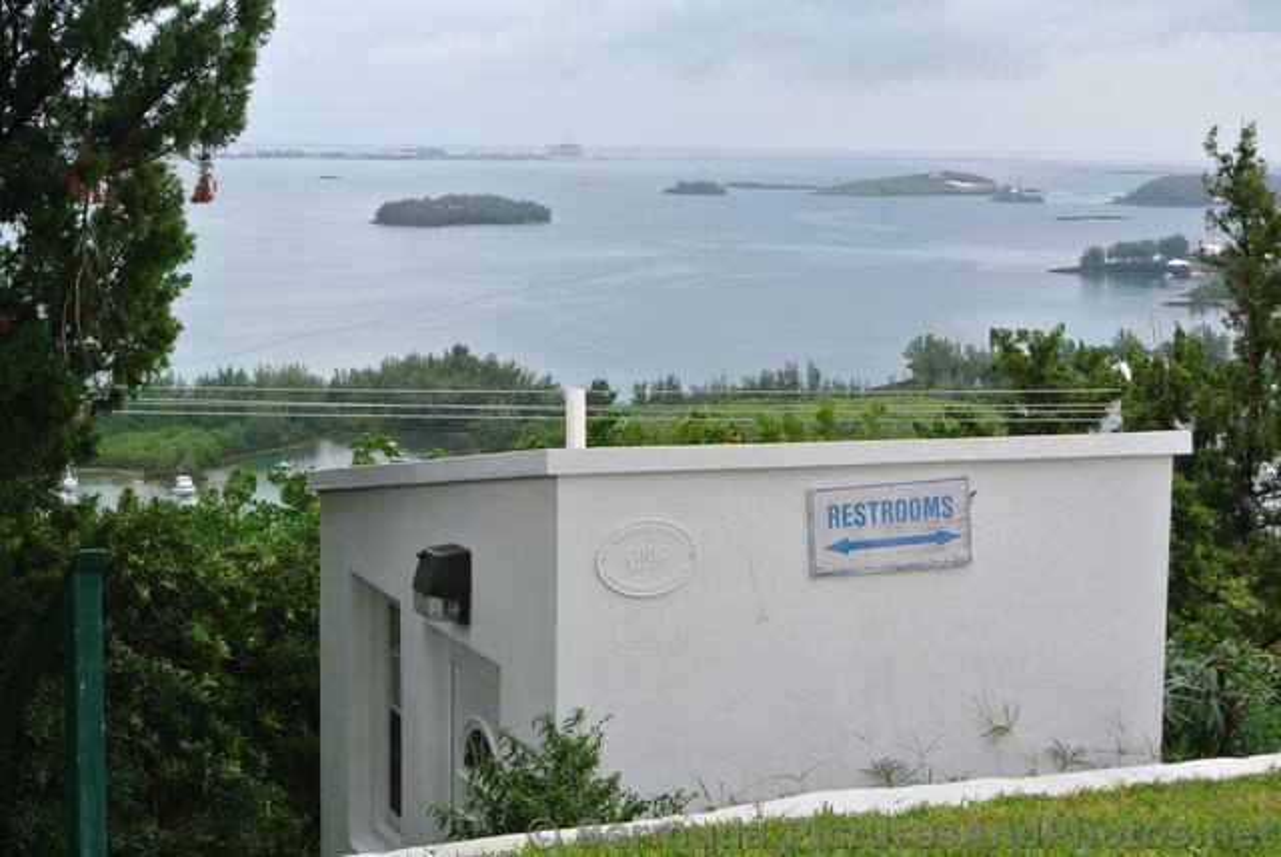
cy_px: 428
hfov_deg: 25.0
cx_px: 640
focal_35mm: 81
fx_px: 2885
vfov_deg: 16.9
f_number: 5.6
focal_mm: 30
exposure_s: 1/80
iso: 100
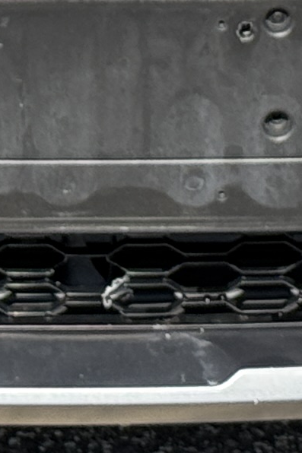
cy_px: -570
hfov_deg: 4.1
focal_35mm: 338
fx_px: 4255
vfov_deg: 5.9
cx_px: 77
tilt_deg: -12.6
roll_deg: -0.5
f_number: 1.78
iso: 80
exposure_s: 1/2667
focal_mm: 6.76
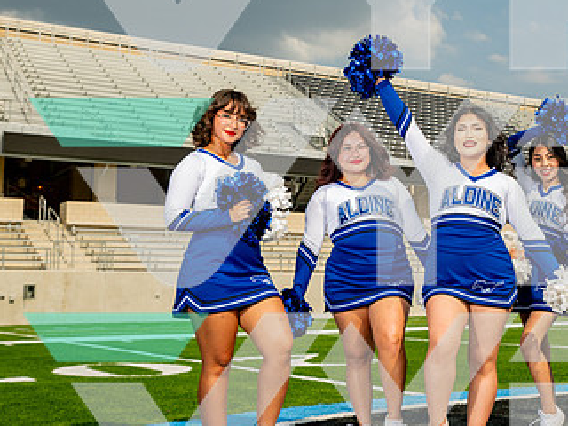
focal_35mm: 57
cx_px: 481
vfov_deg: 25.6
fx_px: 935
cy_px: 193
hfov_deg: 32.5
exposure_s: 1/400
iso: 100
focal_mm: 32
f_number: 7.1
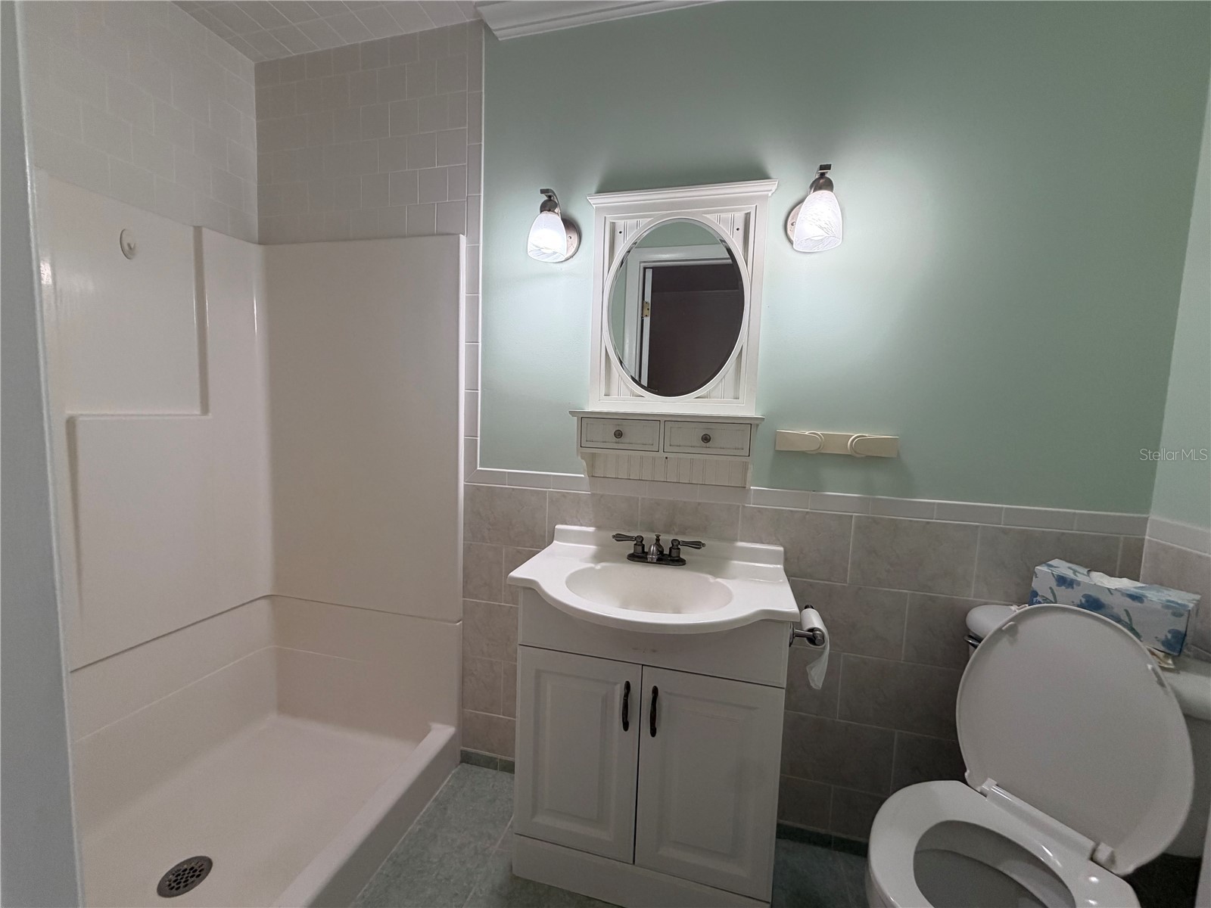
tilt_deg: -5.8
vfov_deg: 85.7
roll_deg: -0.9
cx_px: 606
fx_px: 490
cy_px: 454
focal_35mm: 14
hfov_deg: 102.1
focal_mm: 2.22
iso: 160
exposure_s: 1/120
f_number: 2.2
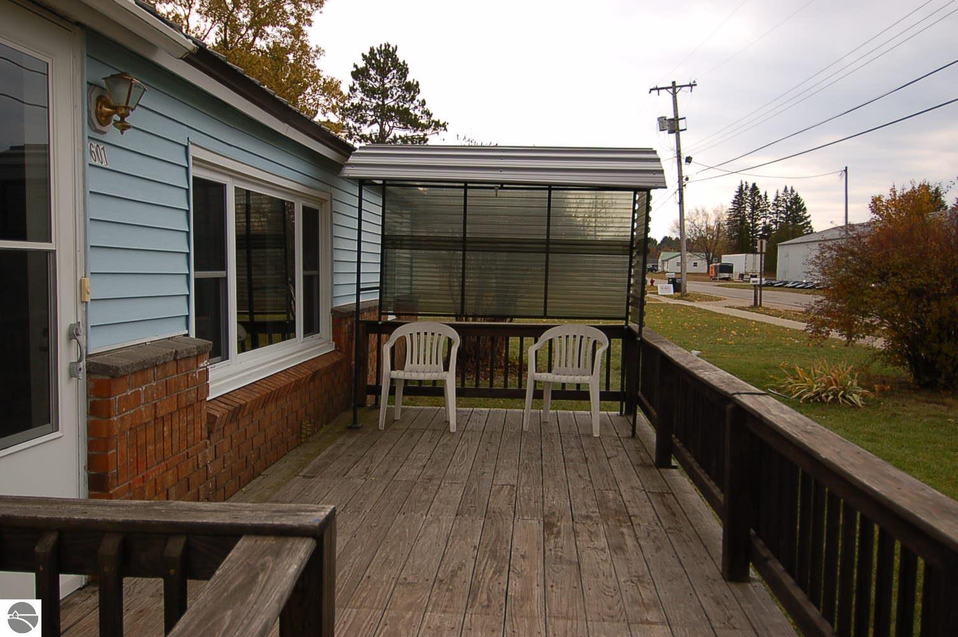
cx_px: 479
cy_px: 318
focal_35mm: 28
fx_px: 758
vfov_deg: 45.6
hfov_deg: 64.6
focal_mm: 19
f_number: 4
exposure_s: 1/250
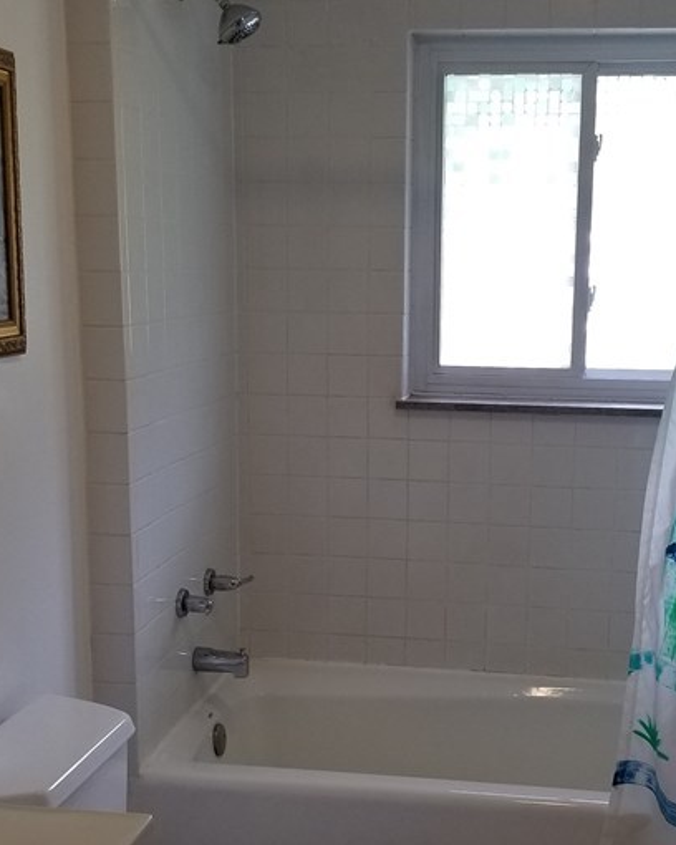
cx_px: 441
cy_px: 529
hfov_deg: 29.5
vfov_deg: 36.4
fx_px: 1275
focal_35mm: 51
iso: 100
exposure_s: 1/60
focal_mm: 4.25
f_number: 1.7
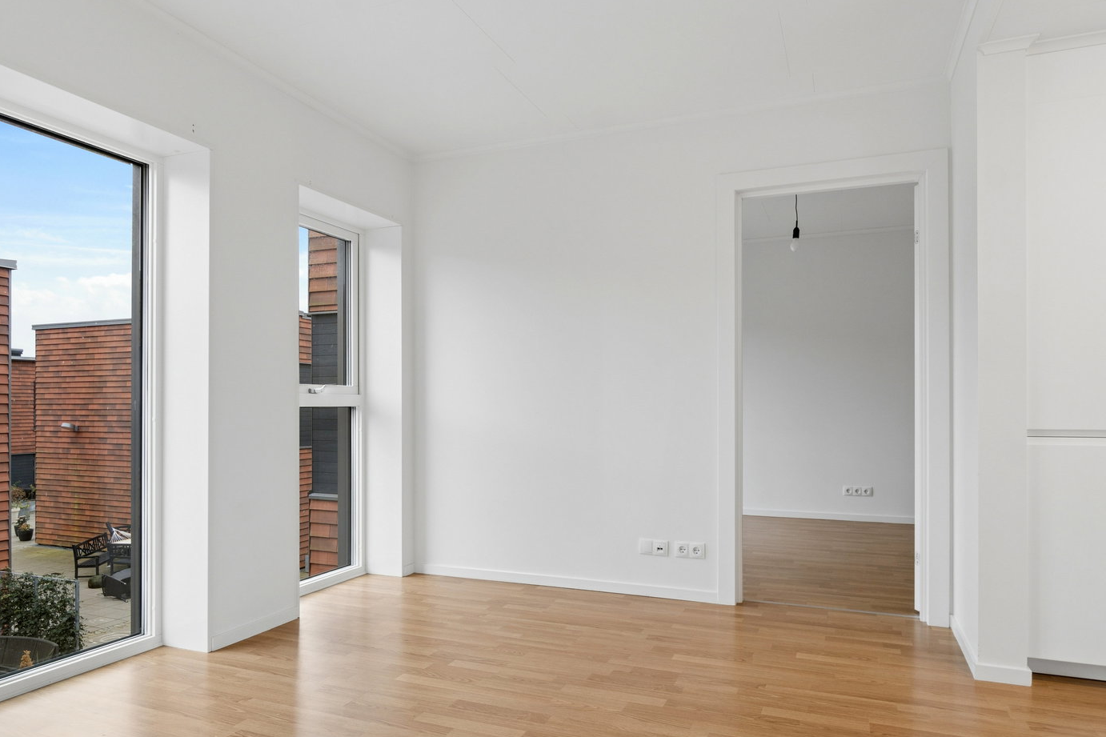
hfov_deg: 77.1
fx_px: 694
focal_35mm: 23
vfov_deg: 55.9
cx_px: 568
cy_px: 397
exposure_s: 1/20
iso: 200
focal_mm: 13
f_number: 8
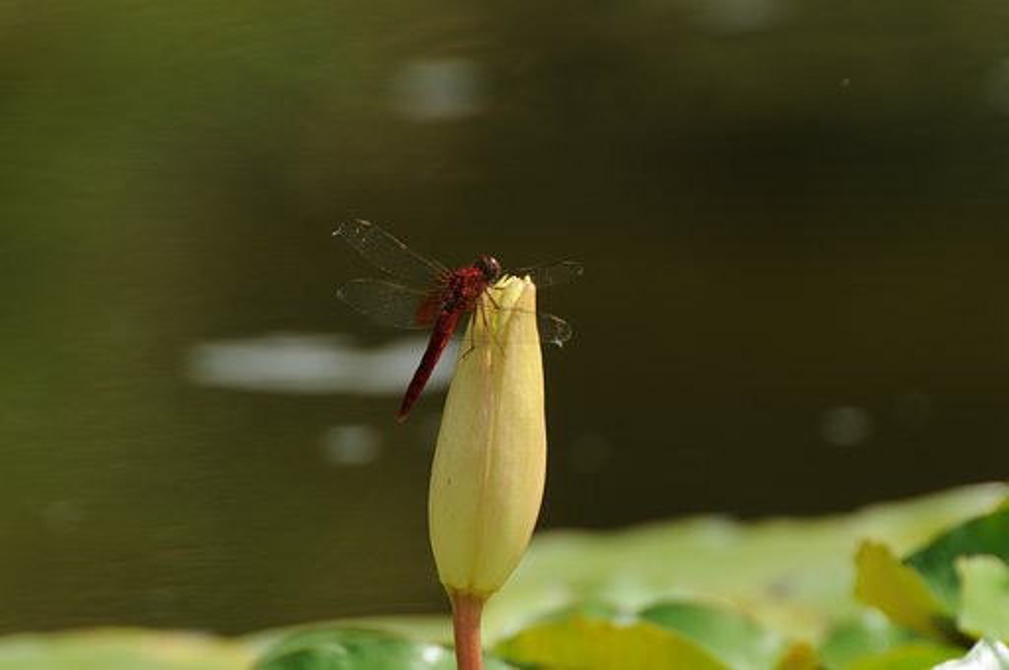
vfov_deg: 1.8
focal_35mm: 750
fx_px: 20994
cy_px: 335
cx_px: 504
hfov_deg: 2.8
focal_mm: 500
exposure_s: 1/320
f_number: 9
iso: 200
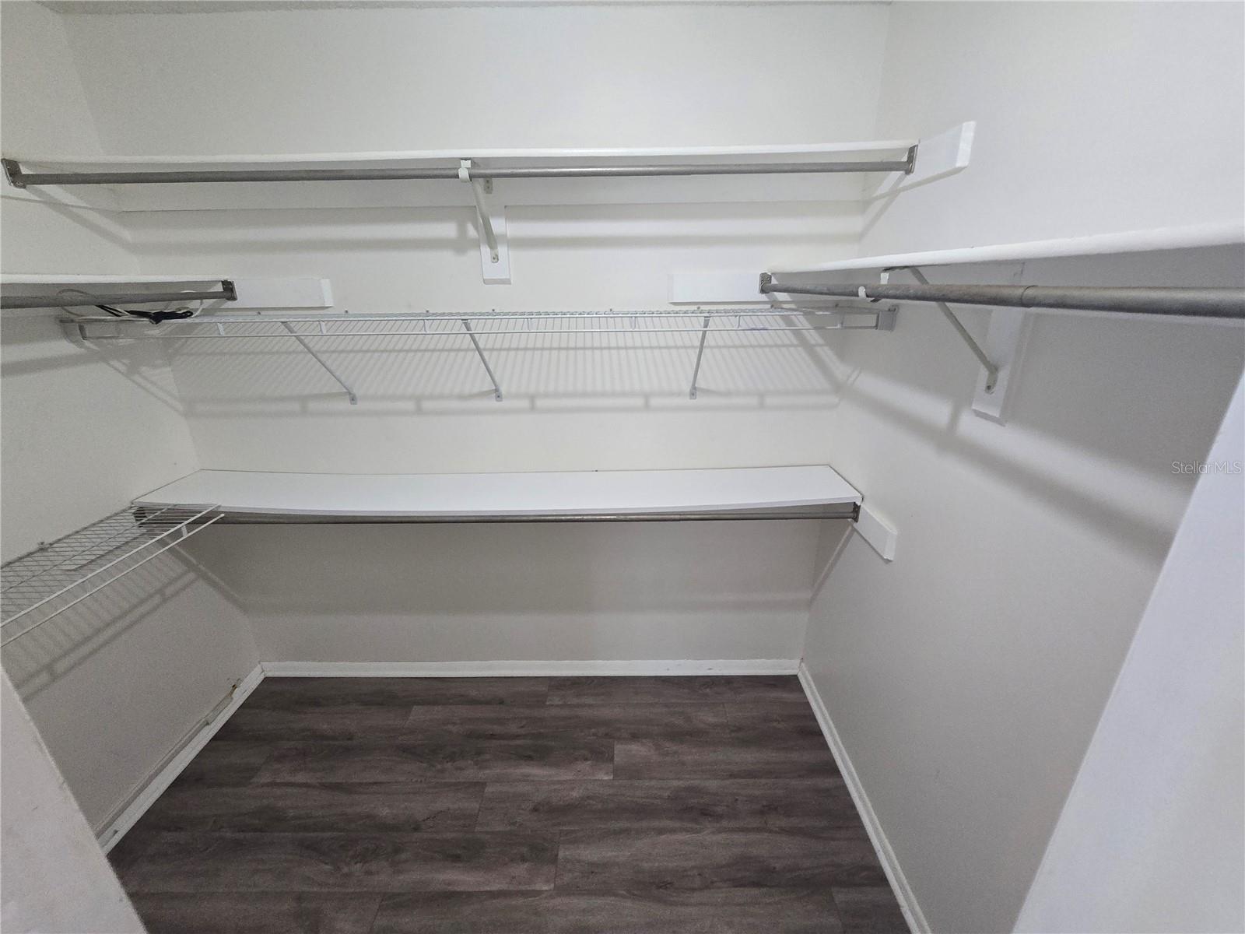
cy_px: 467
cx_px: 622
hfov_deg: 106.2
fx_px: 468
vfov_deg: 89.9
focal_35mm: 13
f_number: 2.2
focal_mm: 2.2
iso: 250
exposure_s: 1/60
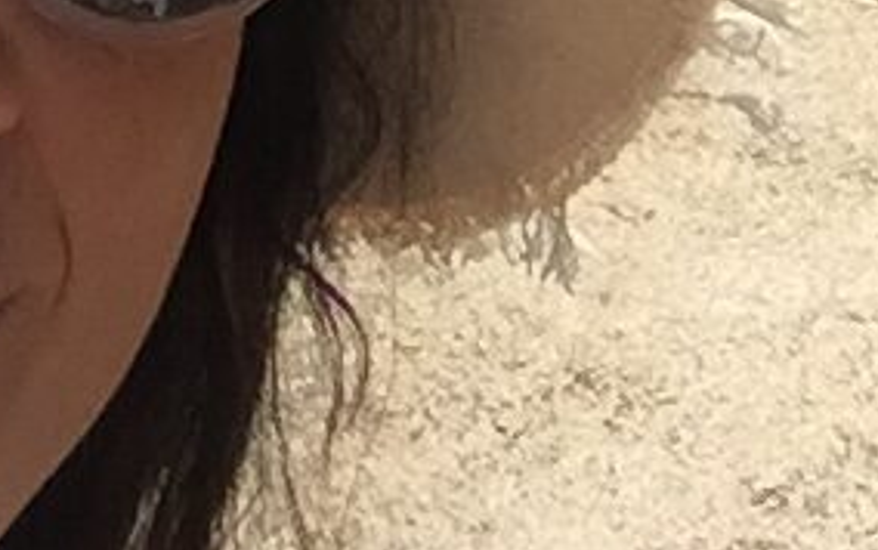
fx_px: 3544
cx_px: 702
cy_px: -751
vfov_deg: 8.2
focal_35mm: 148
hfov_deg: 14.0
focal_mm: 2.65
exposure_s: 1/812
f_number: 2.2
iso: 32
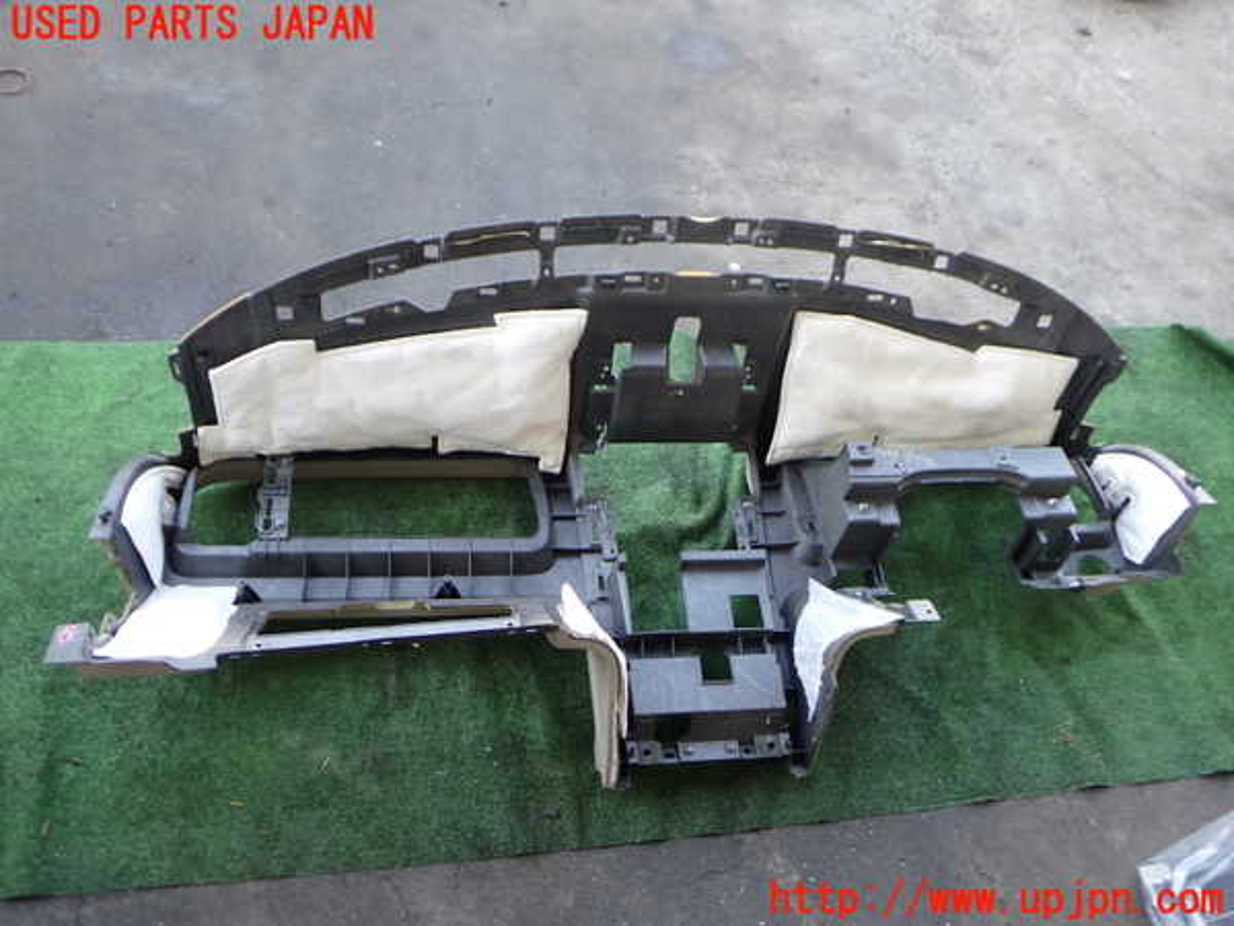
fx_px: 1069
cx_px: 617
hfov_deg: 60.0
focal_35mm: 30
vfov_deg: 46.8
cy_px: 463
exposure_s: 1/100
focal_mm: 5.4
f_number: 2.3
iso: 200
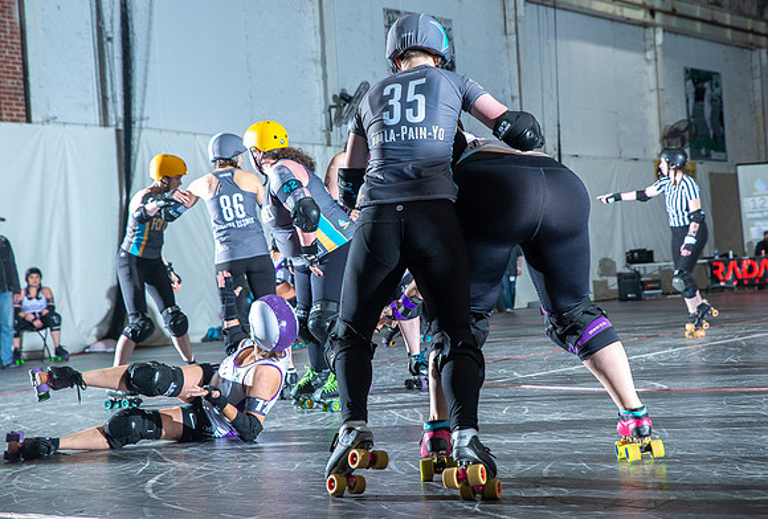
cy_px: 232
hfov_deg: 25.8
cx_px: 430
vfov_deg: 17.6
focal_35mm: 78
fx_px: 1672
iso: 800
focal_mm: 70
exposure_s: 1/160
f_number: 7.1
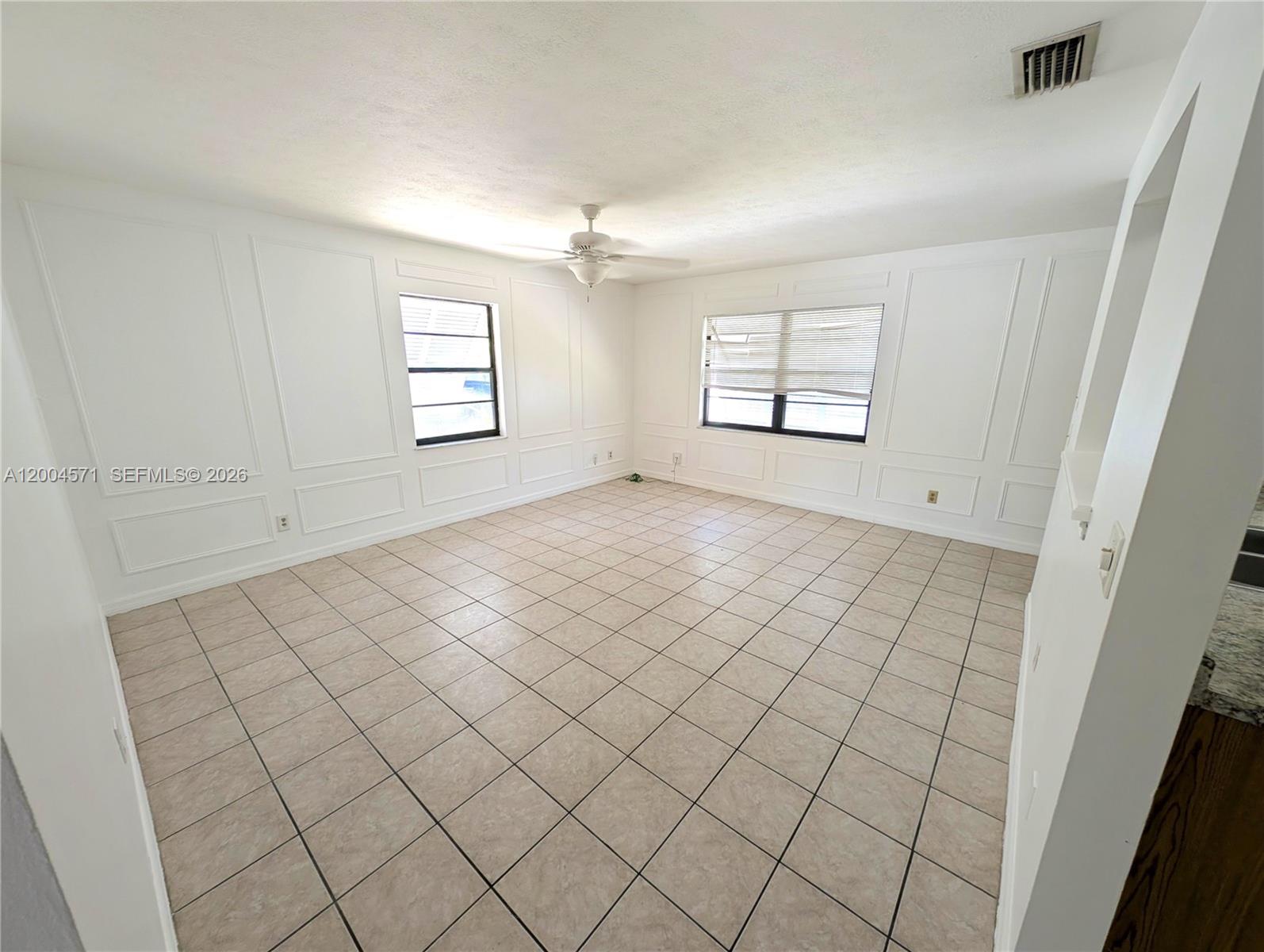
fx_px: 439
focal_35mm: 12
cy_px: 476
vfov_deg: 94.6
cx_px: 632
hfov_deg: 110.5
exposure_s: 1/55.9
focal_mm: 2.23
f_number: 1.95
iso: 39
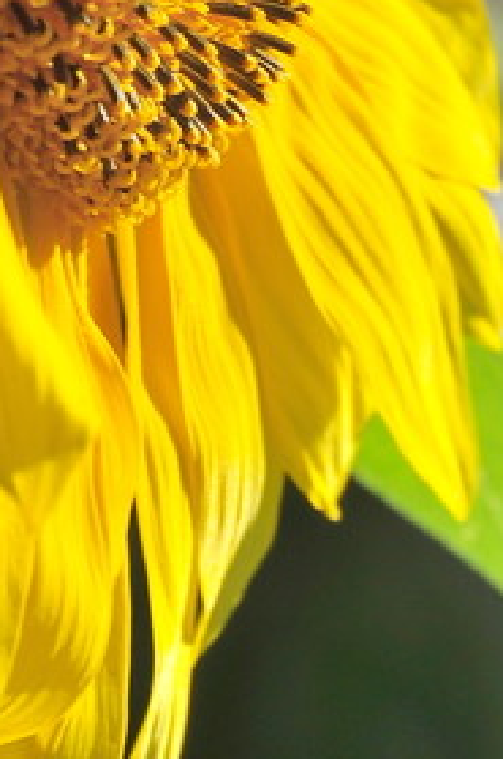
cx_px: 106
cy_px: -63
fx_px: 27514
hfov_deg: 1.0
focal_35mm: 1308
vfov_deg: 1.6
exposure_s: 1/100
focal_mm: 270
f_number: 11
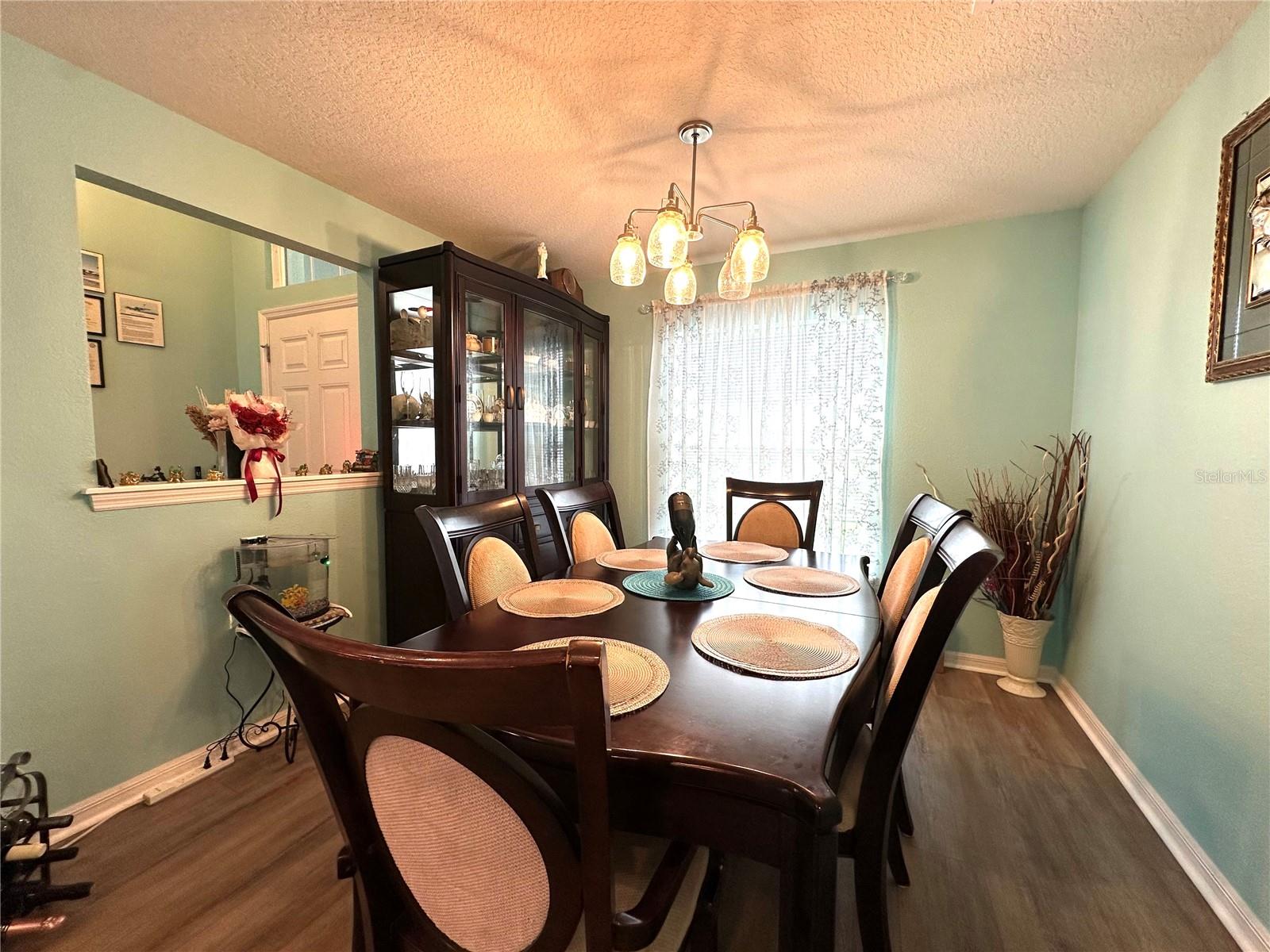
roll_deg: -0.6
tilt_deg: -4.0
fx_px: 514
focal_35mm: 14
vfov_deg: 85.7
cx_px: 635
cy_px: 476
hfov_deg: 102.1
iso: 100
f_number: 2.2
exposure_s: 1/120
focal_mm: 2.22
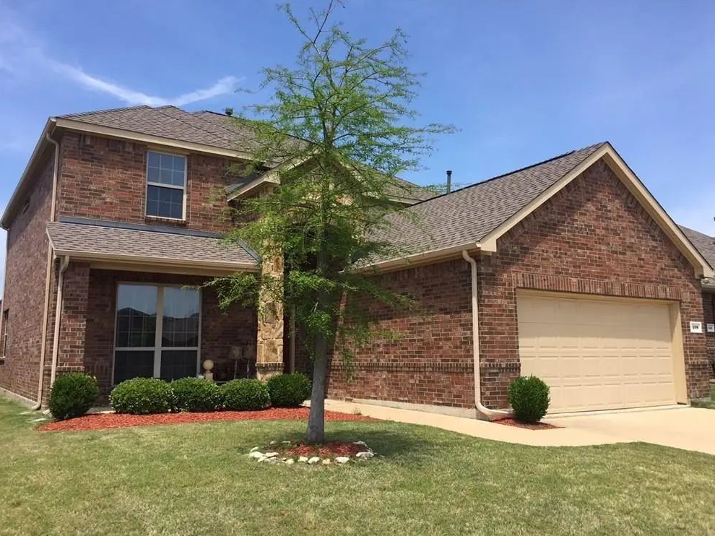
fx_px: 620
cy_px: 275
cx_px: 363
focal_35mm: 30
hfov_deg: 60.0
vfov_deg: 46.8
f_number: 2.2
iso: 32
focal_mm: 4.15
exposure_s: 1/1464
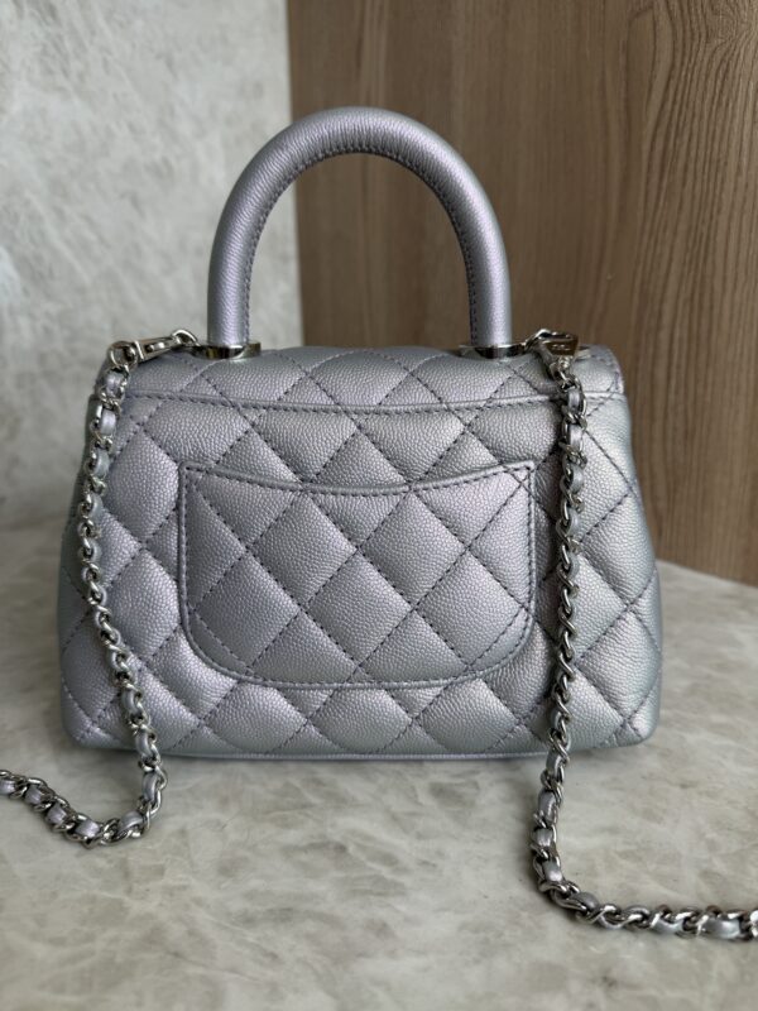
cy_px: 506
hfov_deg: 56.8
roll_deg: +0.4
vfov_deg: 71.6
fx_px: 701
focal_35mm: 24
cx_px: 379
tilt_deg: -17.8
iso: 50
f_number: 1.78
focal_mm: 6.76
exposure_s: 1/142
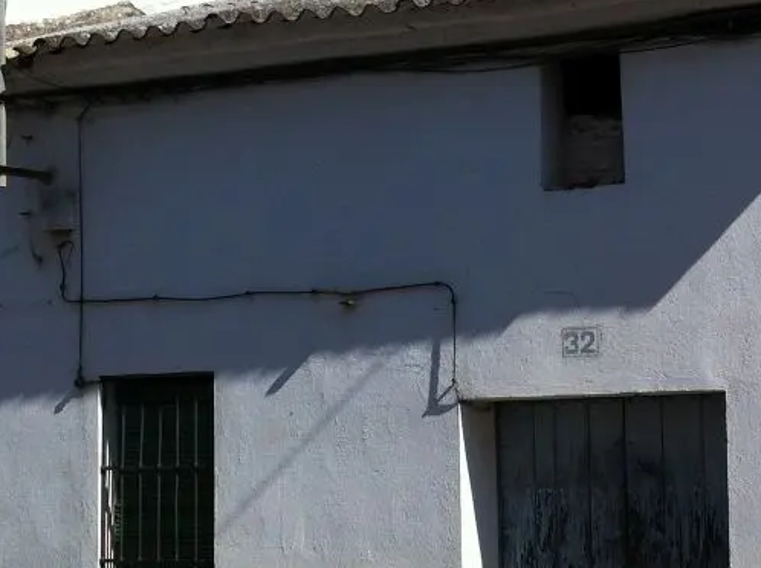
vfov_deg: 16.2
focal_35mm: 91
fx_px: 1998
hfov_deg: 21.2
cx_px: 666
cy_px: 311
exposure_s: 1/1508
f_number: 2.8
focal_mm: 3.85
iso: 80
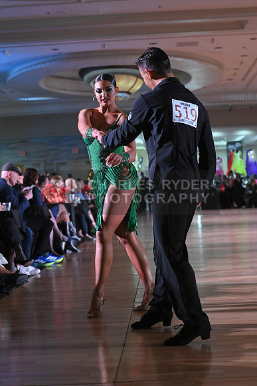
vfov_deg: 28.8
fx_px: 749
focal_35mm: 70
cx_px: 128
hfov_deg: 19.5
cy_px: 193
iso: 5000
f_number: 4
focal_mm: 70
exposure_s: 1/400
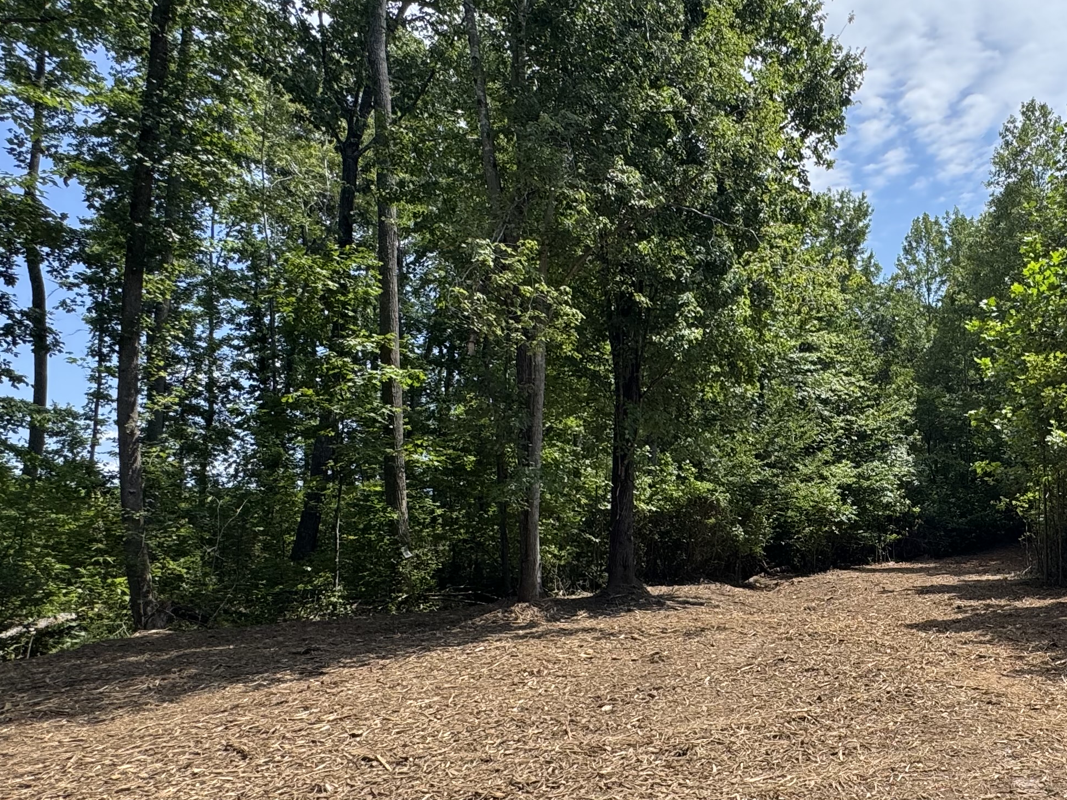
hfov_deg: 56.5
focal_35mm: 29
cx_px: 873
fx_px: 894
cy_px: 504
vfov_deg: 47.8
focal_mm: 2.22
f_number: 2.2
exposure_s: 1/804
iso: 50
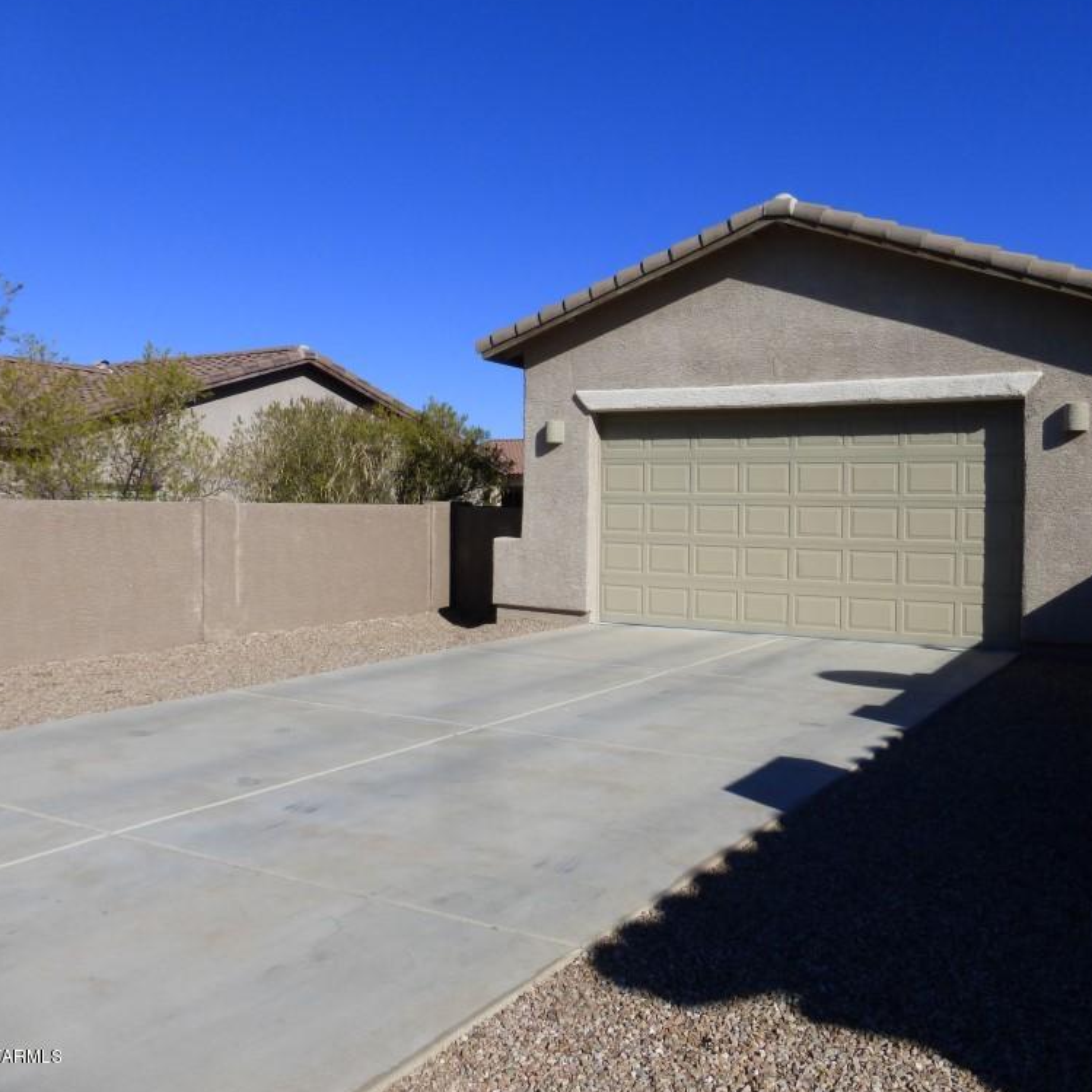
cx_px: 671
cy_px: 538
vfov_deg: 55.6
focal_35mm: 29
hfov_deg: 55.1
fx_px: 1035
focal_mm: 4.3
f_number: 4
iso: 100
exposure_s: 1/1300
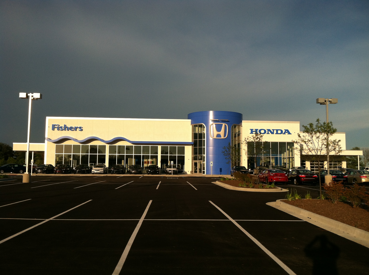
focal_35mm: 35
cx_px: 184
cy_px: 138
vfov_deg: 40.6
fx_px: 373
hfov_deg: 52.7
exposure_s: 1/1429
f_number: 2.8
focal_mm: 3.85
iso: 80
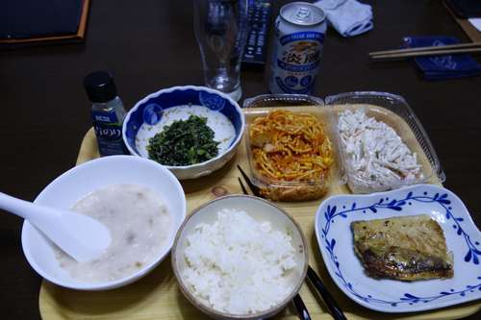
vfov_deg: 46.4
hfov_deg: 65.5
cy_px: 160
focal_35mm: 28
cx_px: 240
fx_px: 374
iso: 250
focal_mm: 10.4
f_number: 1.8
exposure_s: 1/30
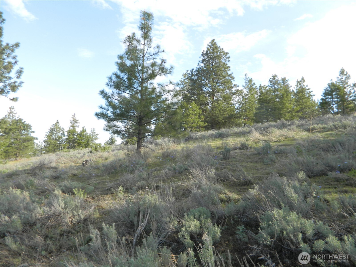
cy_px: 134
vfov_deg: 54.9
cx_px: 178
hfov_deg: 69.4
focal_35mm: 25
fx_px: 257
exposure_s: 1/250
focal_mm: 4.5
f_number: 3.1
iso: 80
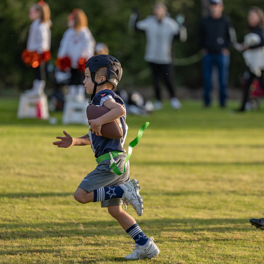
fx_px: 2200
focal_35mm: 255
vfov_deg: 6.9
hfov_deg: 6.9
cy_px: 128
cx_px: 144
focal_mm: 175
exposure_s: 1/1000
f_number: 2.8
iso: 125
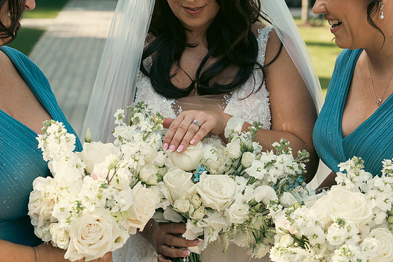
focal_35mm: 106
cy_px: 130
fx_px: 1157
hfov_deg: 19.3
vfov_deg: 12.9
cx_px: 198
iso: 200
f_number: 5
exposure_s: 1/400
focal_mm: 70
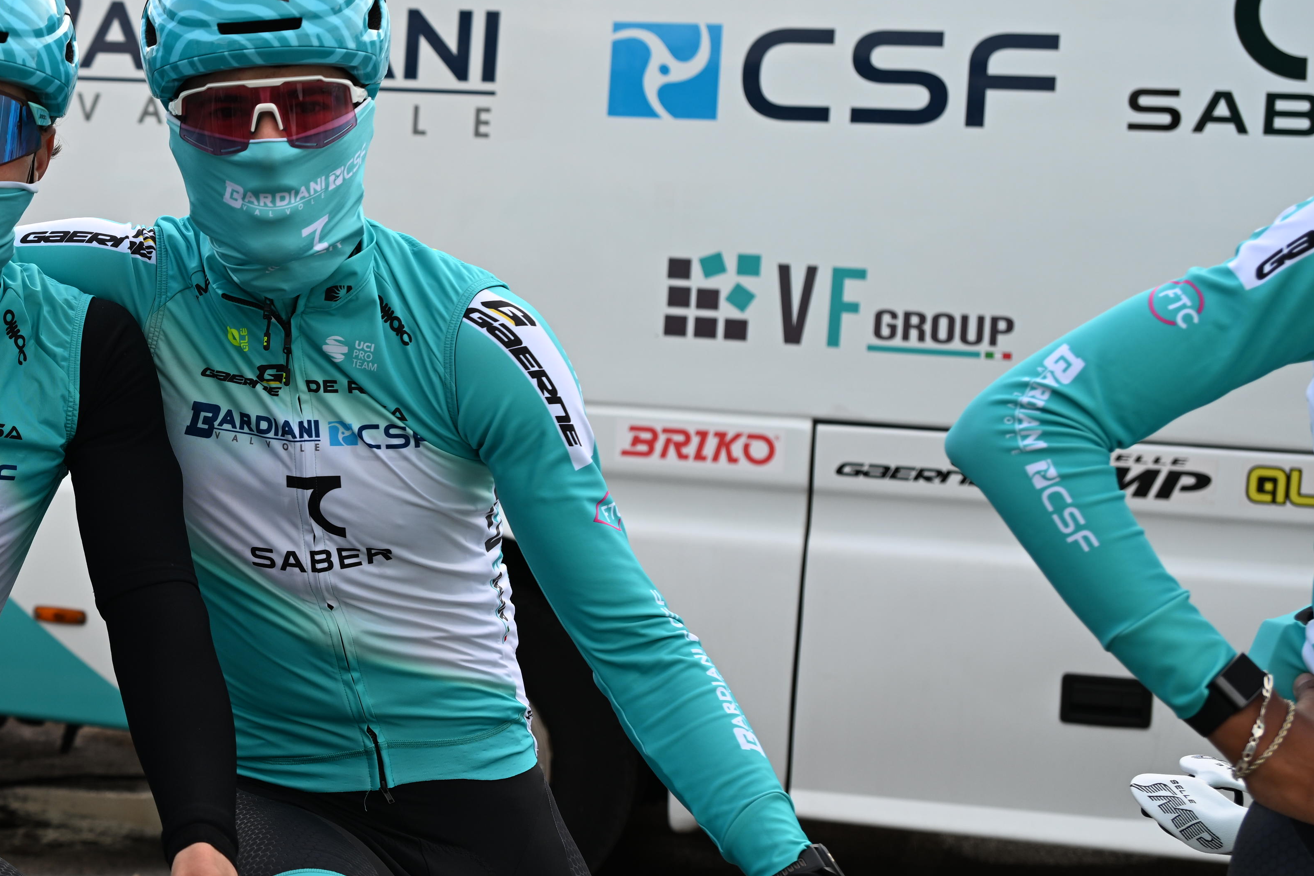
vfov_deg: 18.4
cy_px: 447
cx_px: 114
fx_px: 2701
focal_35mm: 74
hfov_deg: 26.4
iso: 110
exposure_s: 1/200
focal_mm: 38
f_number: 4
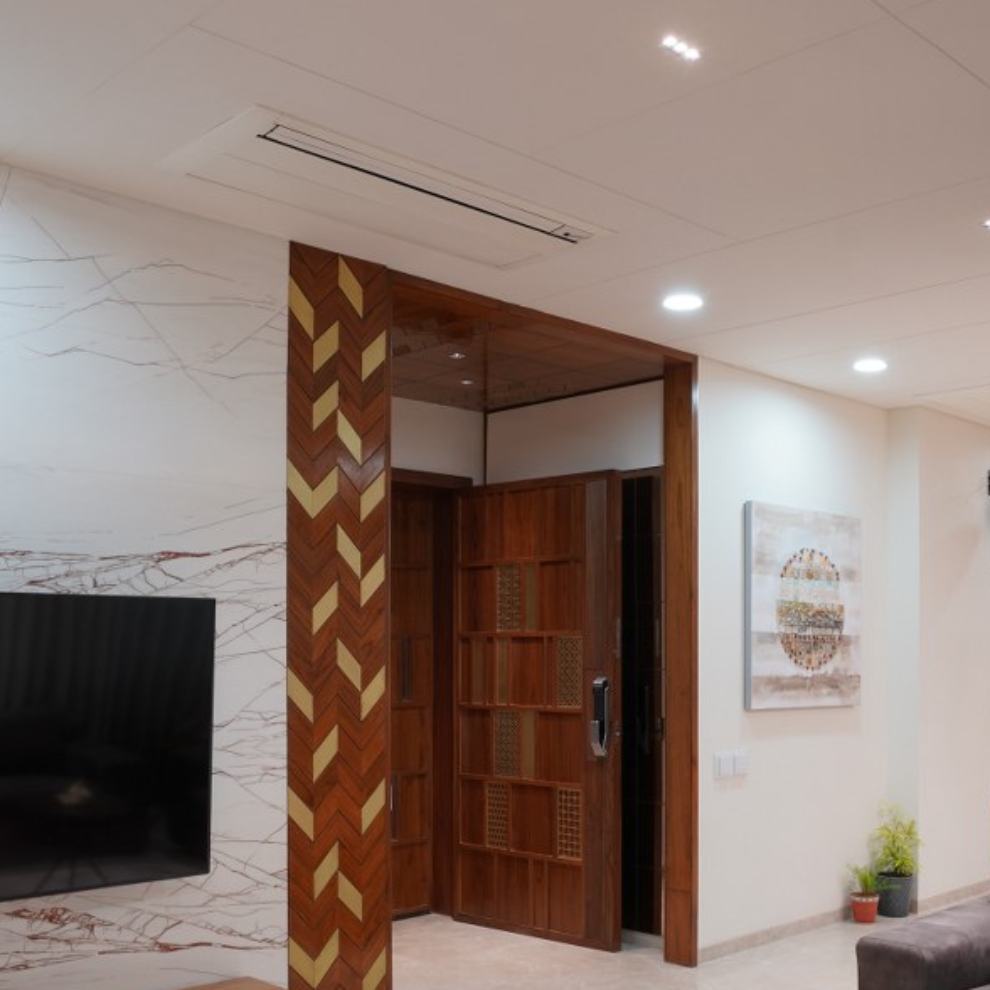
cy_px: 664
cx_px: 591
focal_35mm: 37
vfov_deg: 44.2
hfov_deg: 44.7
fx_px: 1197
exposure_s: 1/2.5
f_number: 8
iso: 100
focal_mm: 16
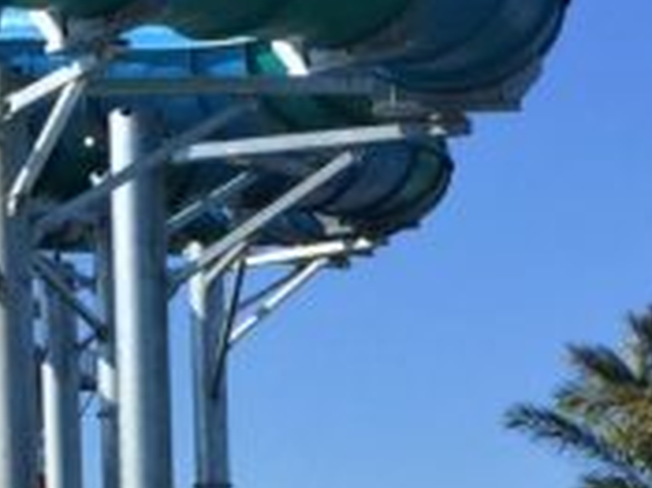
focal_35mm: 101
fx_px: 1901
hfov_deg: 18.2
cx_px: -186
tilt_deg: -1.5
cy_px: 535
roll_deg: -0.1
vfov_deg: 14.3
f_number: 2.2
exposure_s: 1/2326
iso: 32
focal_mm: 4.15
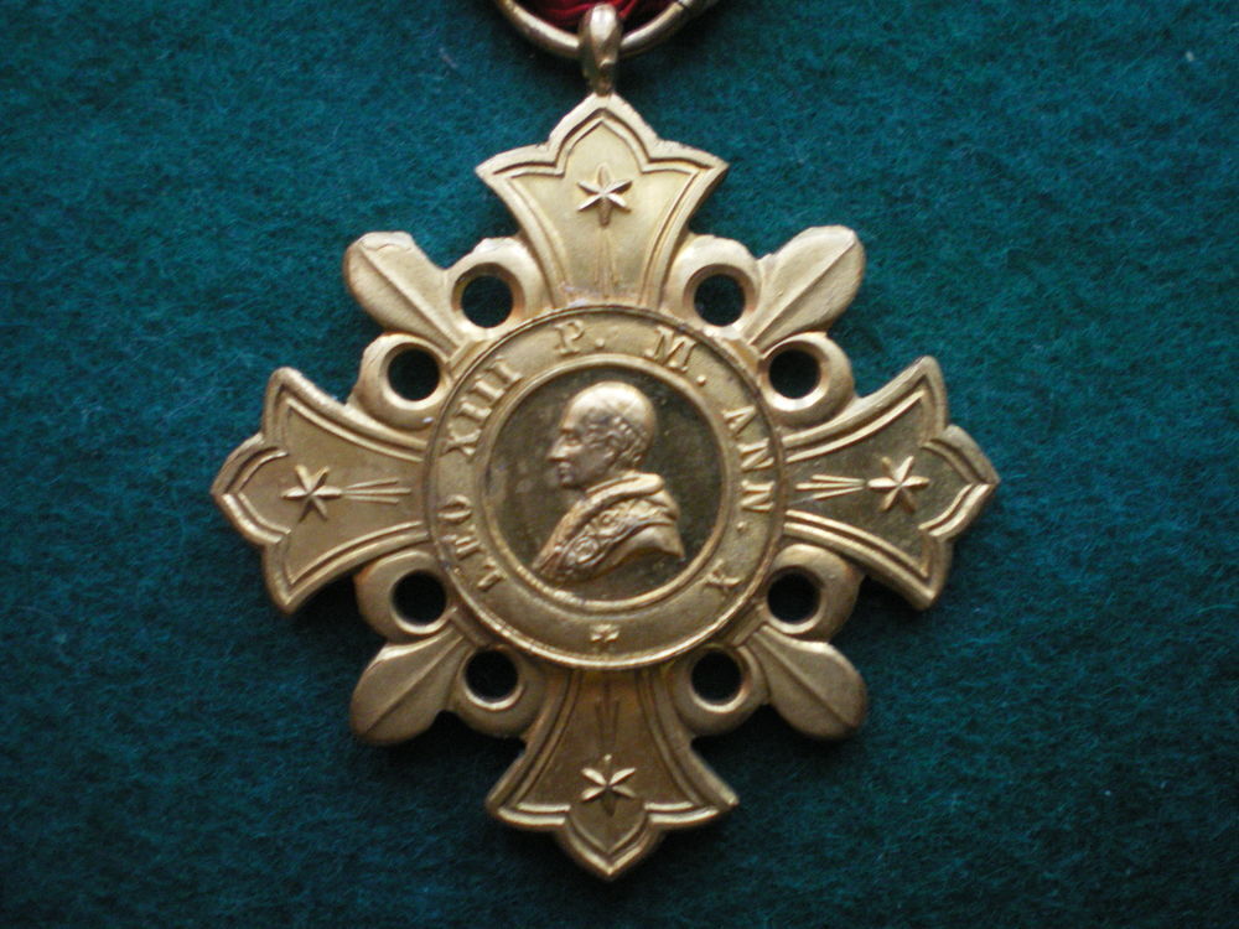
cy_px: 464
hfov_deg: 49.0
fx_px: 1360
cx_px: 620
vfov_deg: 37.7
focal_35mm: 38
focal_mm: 6.3
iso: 400
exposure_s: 1/30
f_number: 3.1
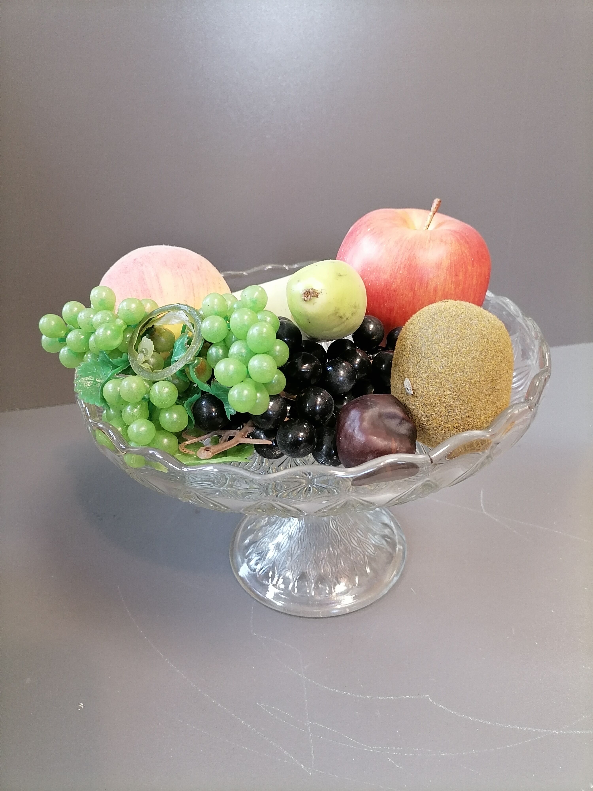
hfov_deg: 53.1
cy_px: 396
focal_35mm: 26
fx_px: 594
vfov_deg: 67.3
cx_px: 296
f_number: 1.8
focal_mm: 5.4
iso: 250
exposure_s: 1/33.3
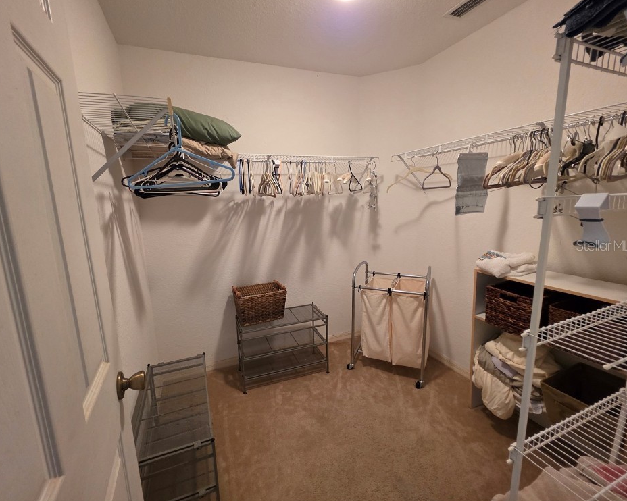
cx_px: 294
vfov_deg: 87.9
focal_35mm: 14
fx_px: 260
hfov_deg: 100.6
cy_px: 245
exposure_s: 1/60
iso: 400
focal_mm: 2.2
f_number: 1.9
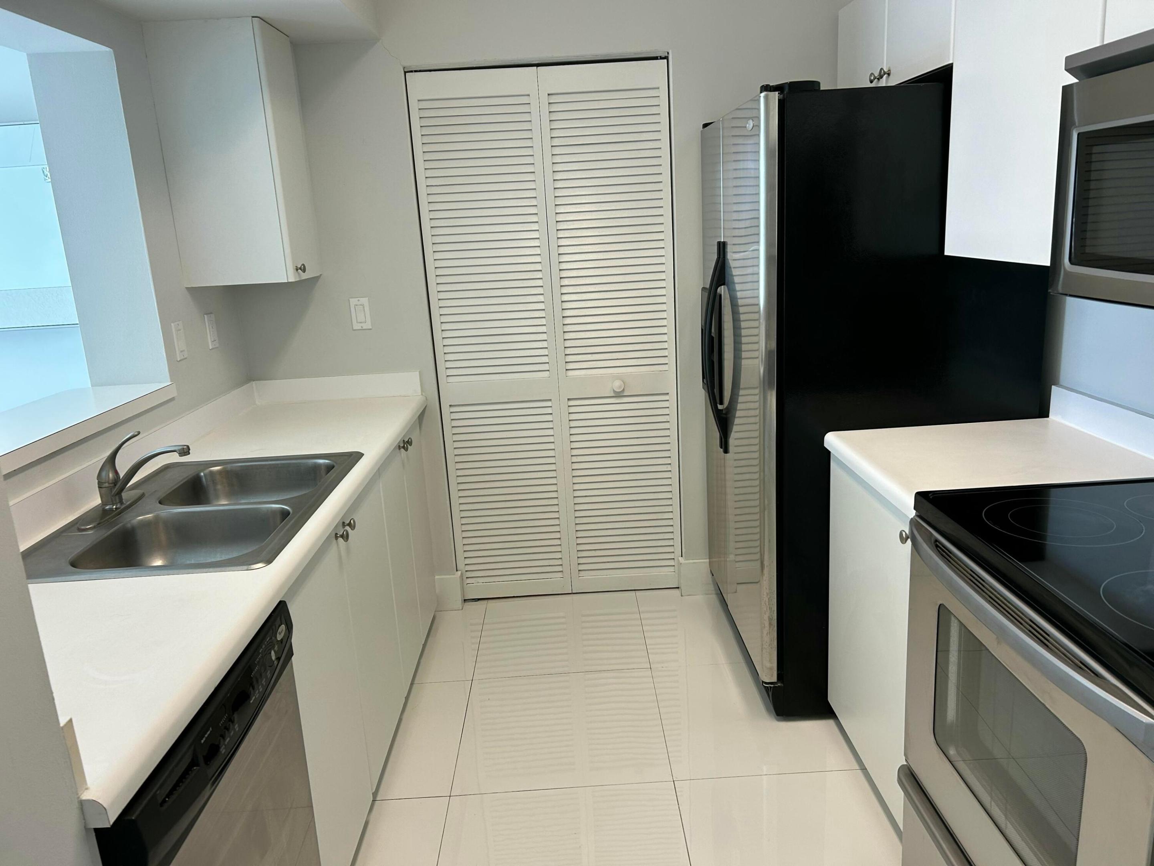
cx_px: 577
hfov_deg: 67.3
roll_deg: +3.7
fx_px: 867
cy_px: 433
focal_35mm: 26
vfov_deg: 53.1
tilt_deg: -13.3
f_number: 1.5
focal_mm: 5.7
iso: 64
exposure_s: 1/120
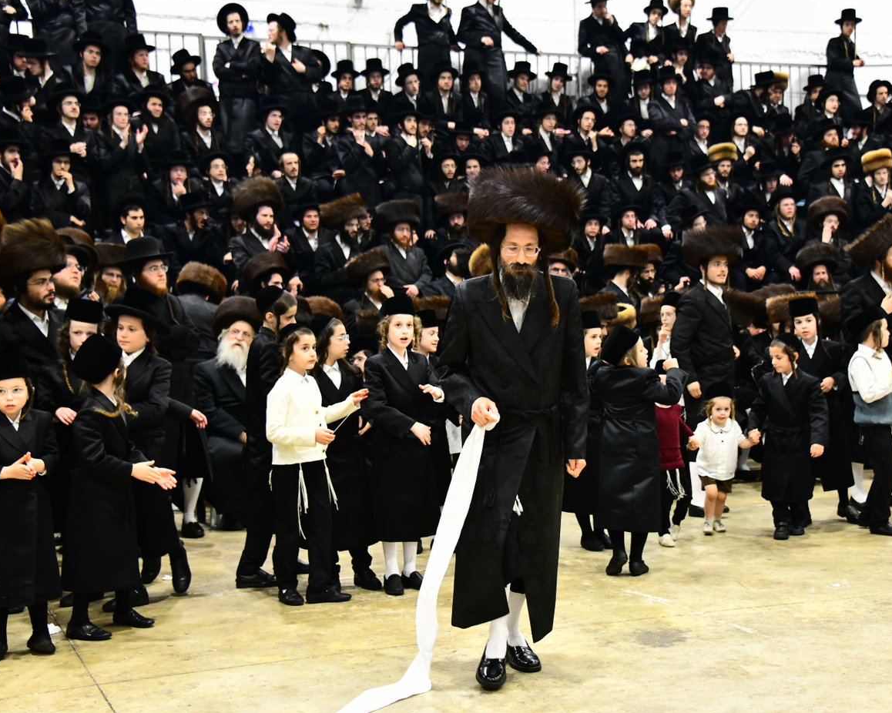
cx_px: 503
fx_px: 1557
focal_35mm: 59
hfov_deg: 31.9
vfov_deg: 25.8
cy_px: 355
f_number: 5.6
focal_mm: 52
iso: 4000
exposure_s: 1/200
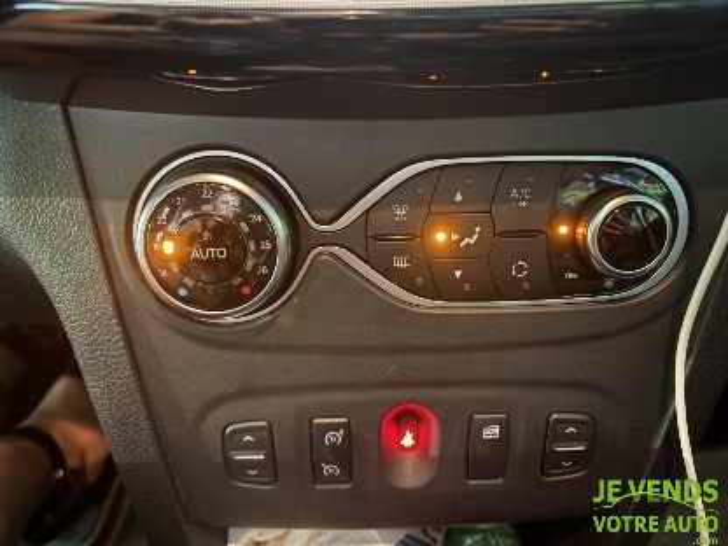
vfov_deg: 53.1
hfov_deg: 67.3
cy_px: 273
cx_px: 364
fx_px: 547
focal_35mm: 26
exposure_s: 1/5
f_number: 1.6
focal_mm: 5.96
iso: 1000
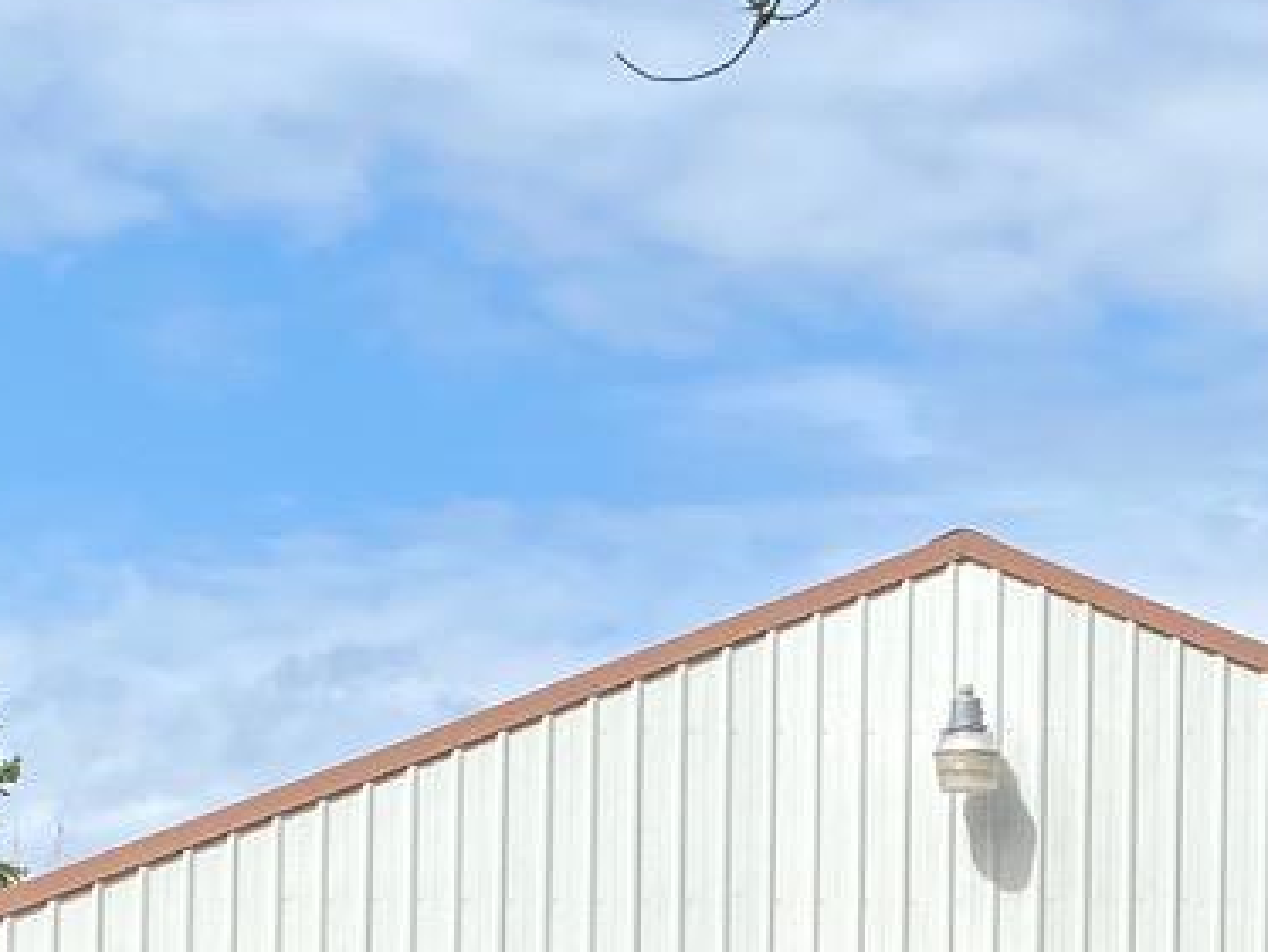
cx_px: 1204
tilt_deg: +3.3
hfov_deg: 13.9
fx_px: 5132
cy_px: 1264
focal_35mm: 140
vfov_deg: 10.4
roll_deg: -0.9
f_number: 1.8
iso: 32
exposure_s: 1/2755
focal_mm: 4.25
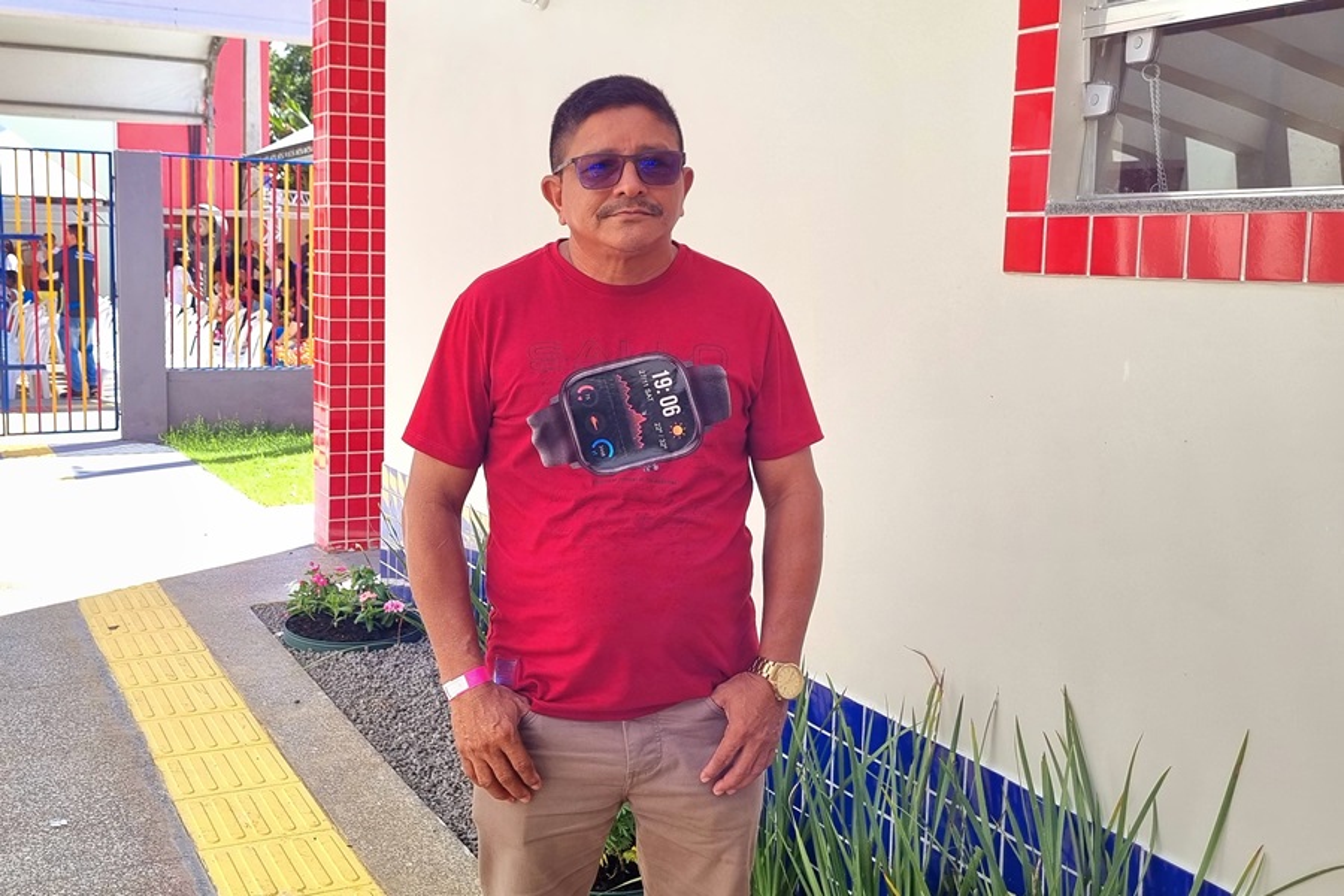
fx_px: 1568
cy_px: 448
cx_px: 672
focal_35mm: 42
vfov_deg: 31.9
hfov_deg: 46.4
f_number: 4.5
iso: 400
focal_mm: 28
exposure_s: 1/60
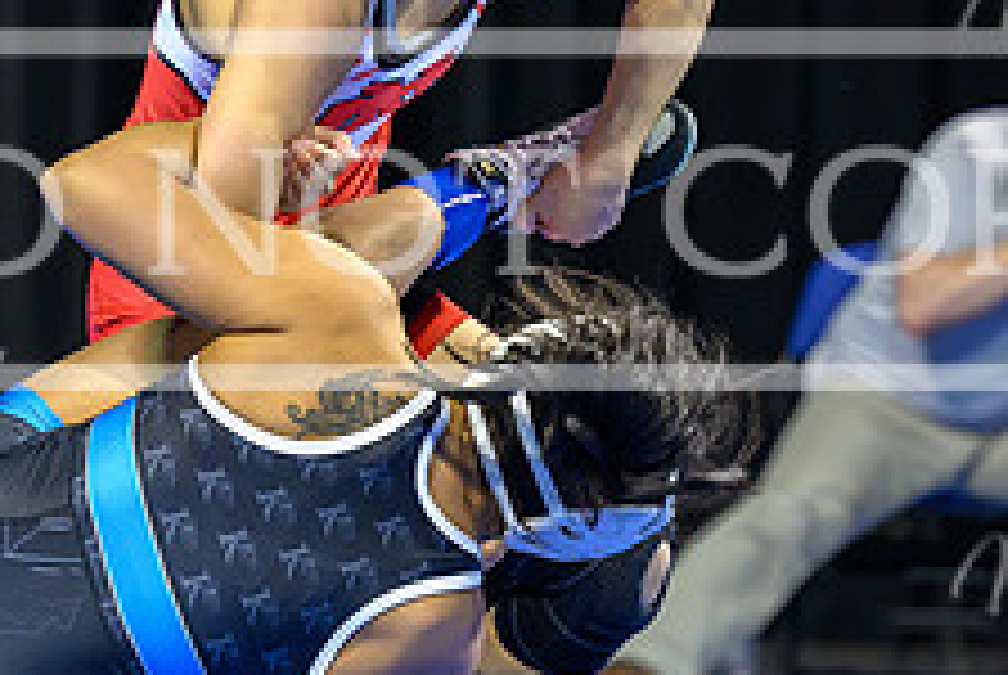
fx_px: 9028
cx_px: 330
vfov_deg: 4.3
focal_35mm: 322
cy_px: 296
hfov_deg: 6.4
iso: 3200
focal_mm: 99
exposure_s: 1/800
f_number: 2.8
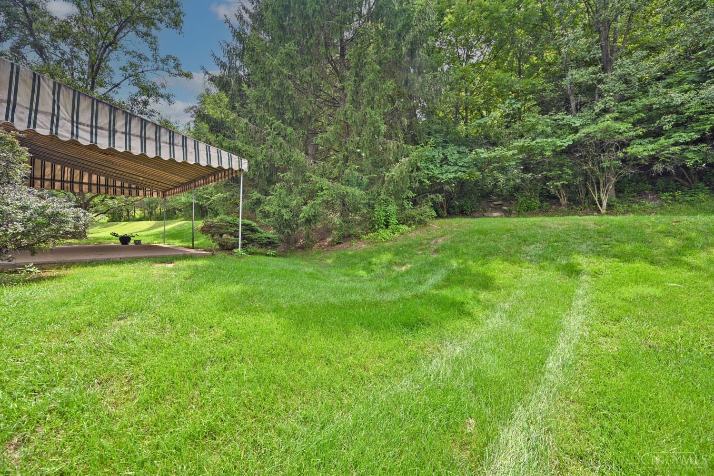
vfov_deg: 81.2
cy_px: 238
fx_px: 278
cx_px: 357
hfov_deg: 104.3
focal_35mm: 14
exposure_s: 1/250
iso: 160
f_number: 5.6
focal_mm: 14
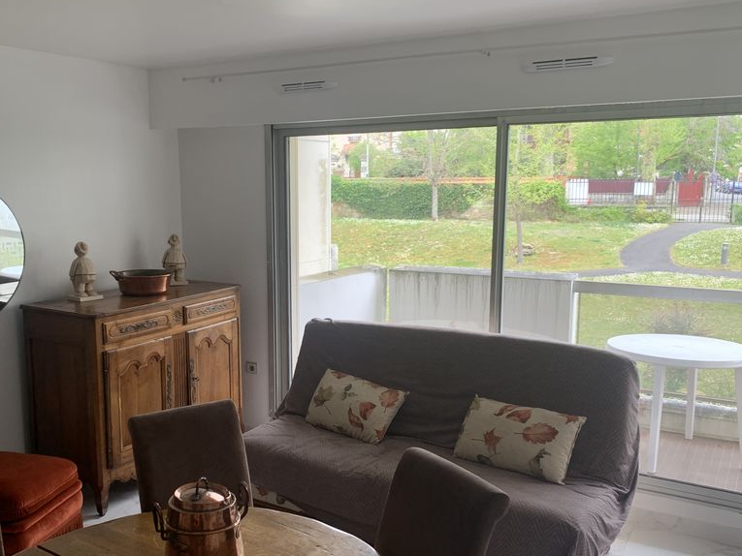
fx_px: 729
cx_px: 291
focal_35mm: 34
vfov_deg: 41.8
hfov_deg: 53.5
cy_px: 306
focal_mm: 4.25
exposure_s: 1/122
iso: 40
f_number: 1.8
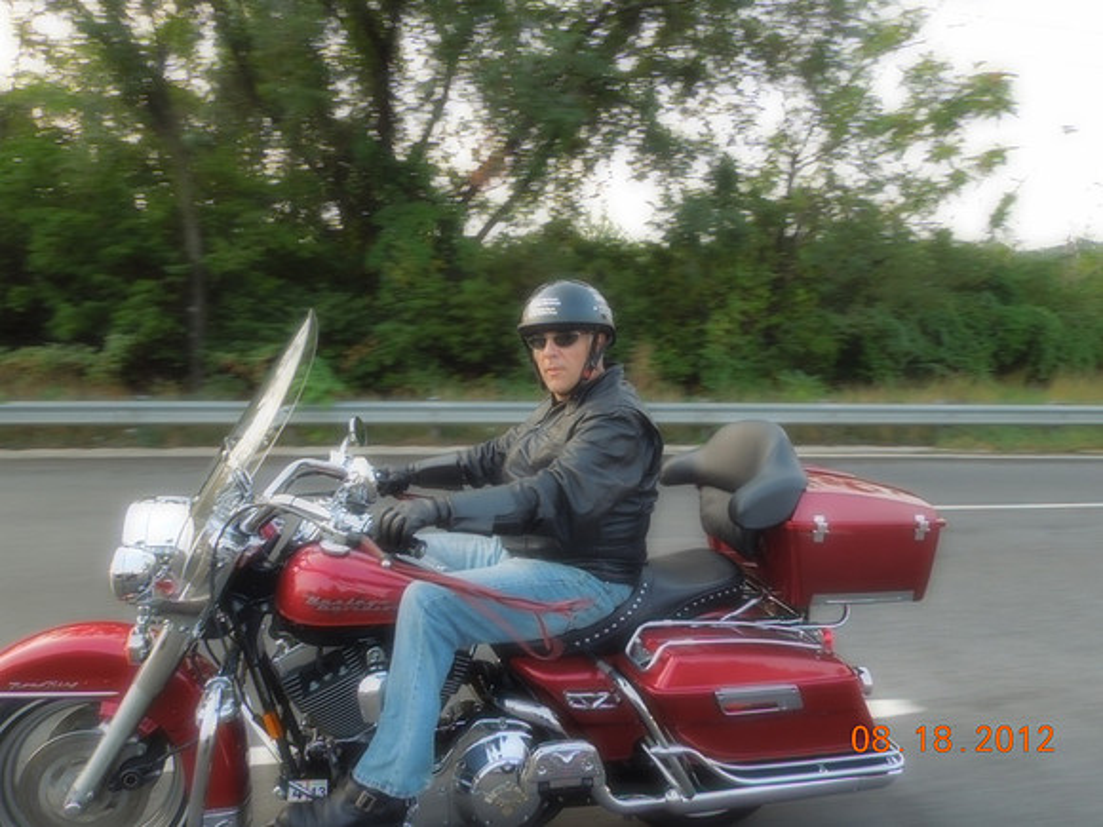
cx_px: 552
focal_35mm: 25
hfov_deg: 69.4
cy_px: 414
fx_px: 797
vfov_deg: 54.9
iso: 140
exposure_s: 1/125
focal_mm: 4.5
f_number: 3.3
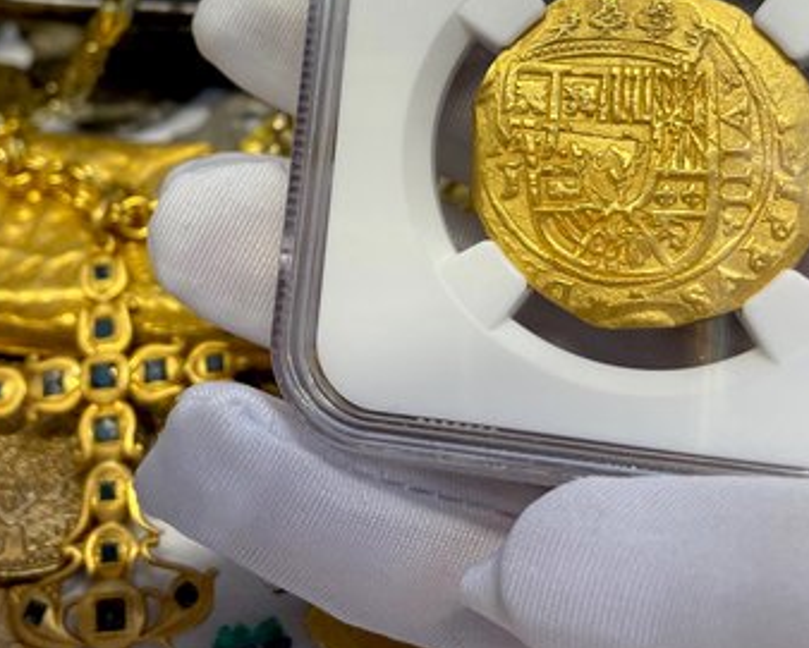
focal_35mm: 48
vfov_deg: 30.7
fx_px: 1150
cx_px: 311
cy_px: 127
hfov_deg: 38.5
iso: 50
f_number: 1.6
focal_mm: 4.2
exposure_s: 1/122
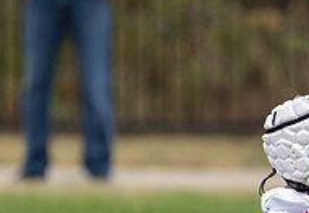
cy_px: 254
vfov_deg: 1.5
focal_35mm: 916
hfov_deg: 2.2
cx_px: 432
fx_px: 7951
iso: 250
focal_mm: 200
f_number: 2.8
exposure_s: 1/1250
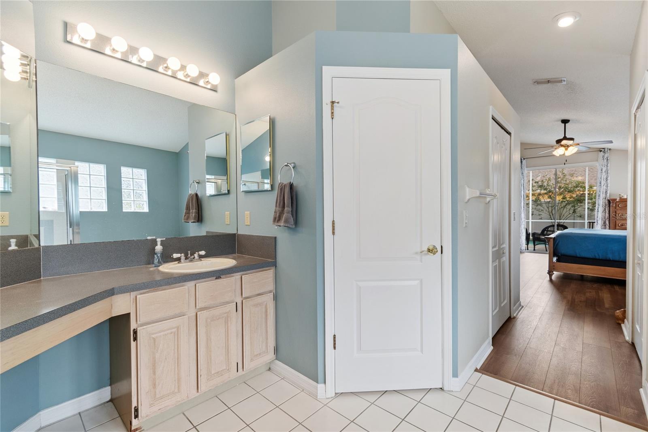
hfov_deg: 100.4
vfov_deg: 77.3
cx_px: 324
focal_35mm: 15
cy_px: 216
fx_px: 270
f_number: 7.1
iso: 100
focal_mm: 10
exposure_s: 1/5
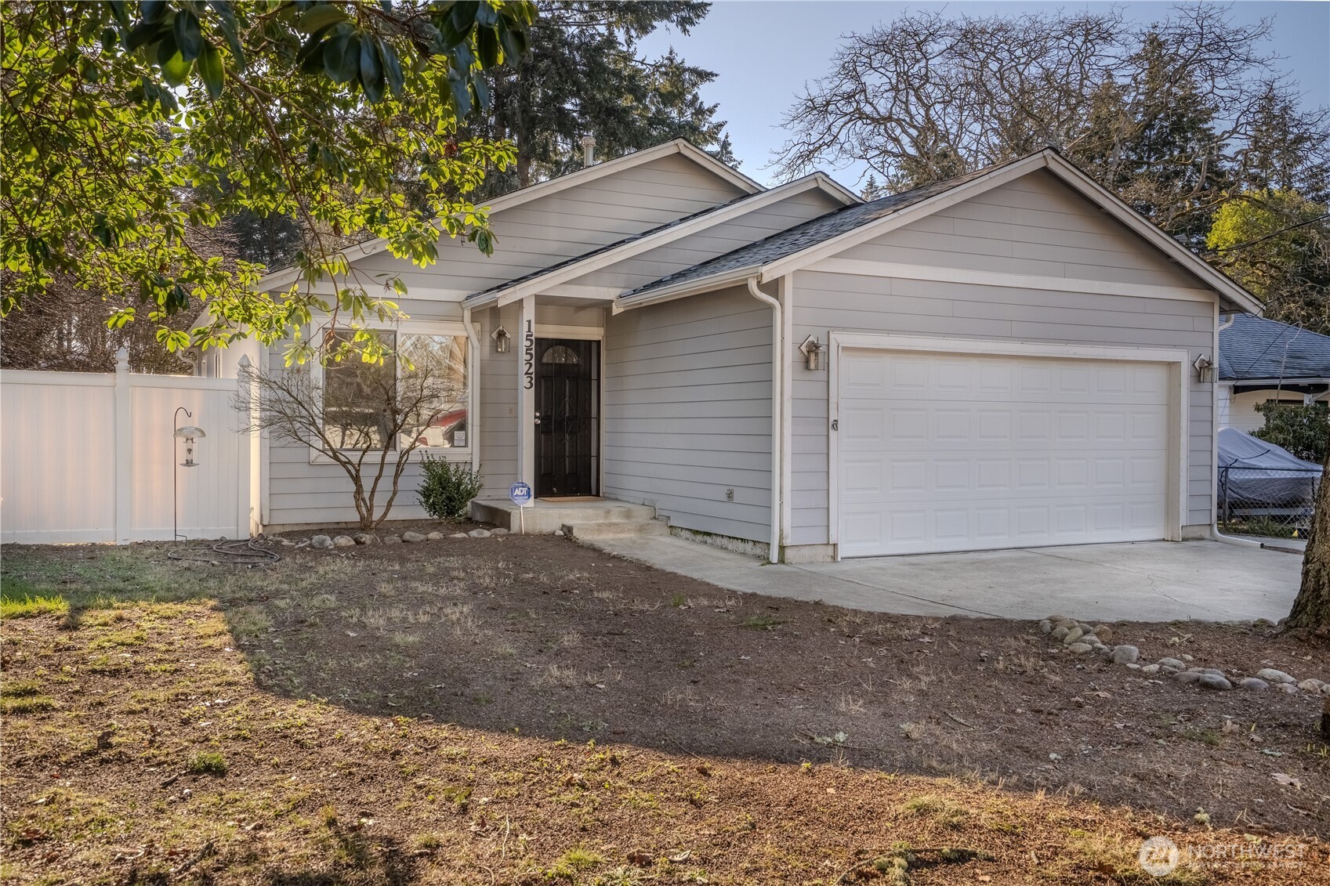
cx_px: 665
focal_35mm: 29
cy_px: 443
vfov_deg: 45.0
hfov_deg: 63.7
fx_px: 1071
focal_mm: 29
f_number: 8
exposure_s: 1/6400
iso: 800
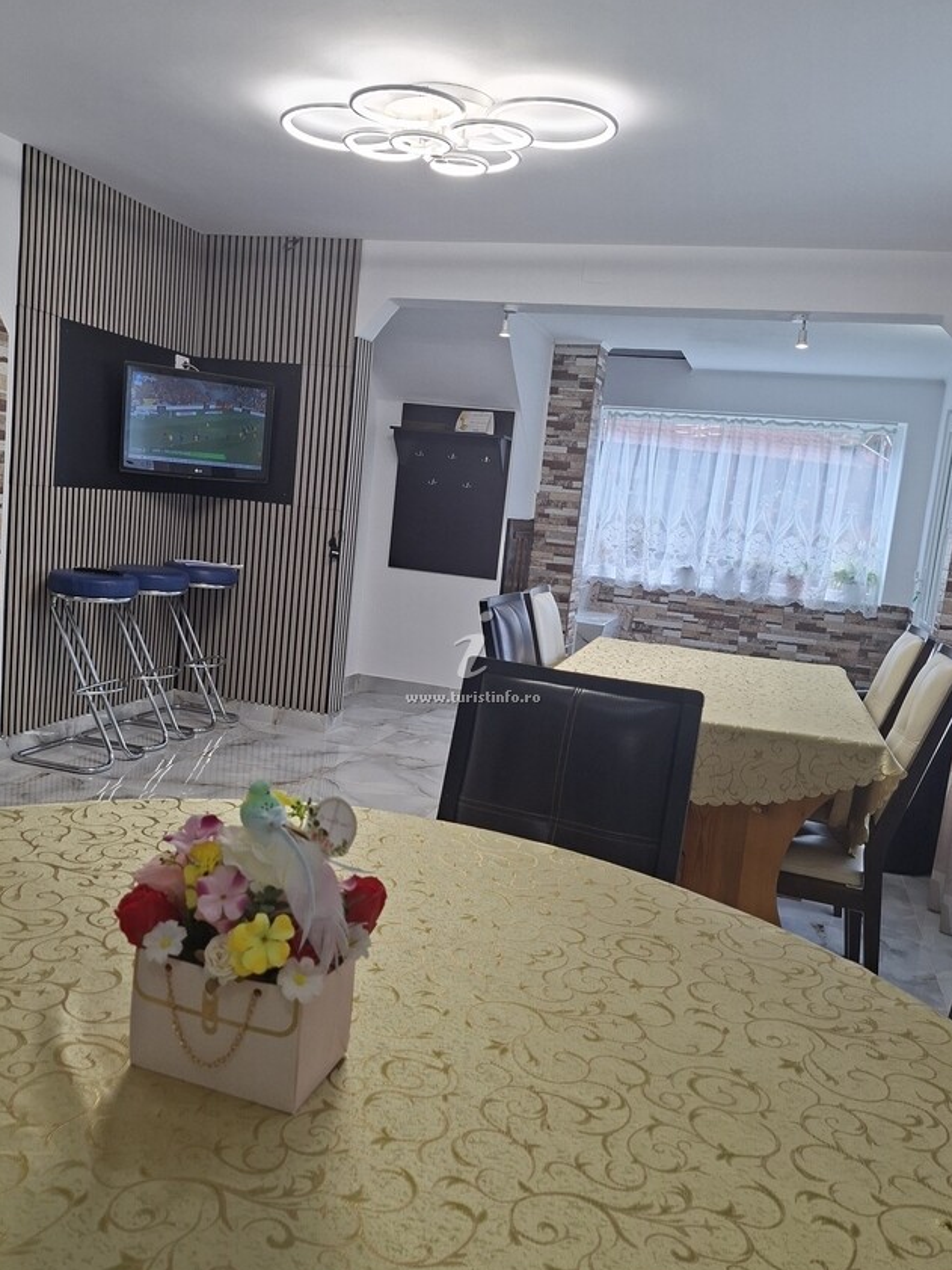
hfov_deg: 49.7
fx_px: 1026
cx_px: 456
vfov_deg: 63.4
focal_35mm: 28
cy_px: 637
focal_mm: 5.54
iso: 50
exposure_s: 1/120
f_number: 1.8
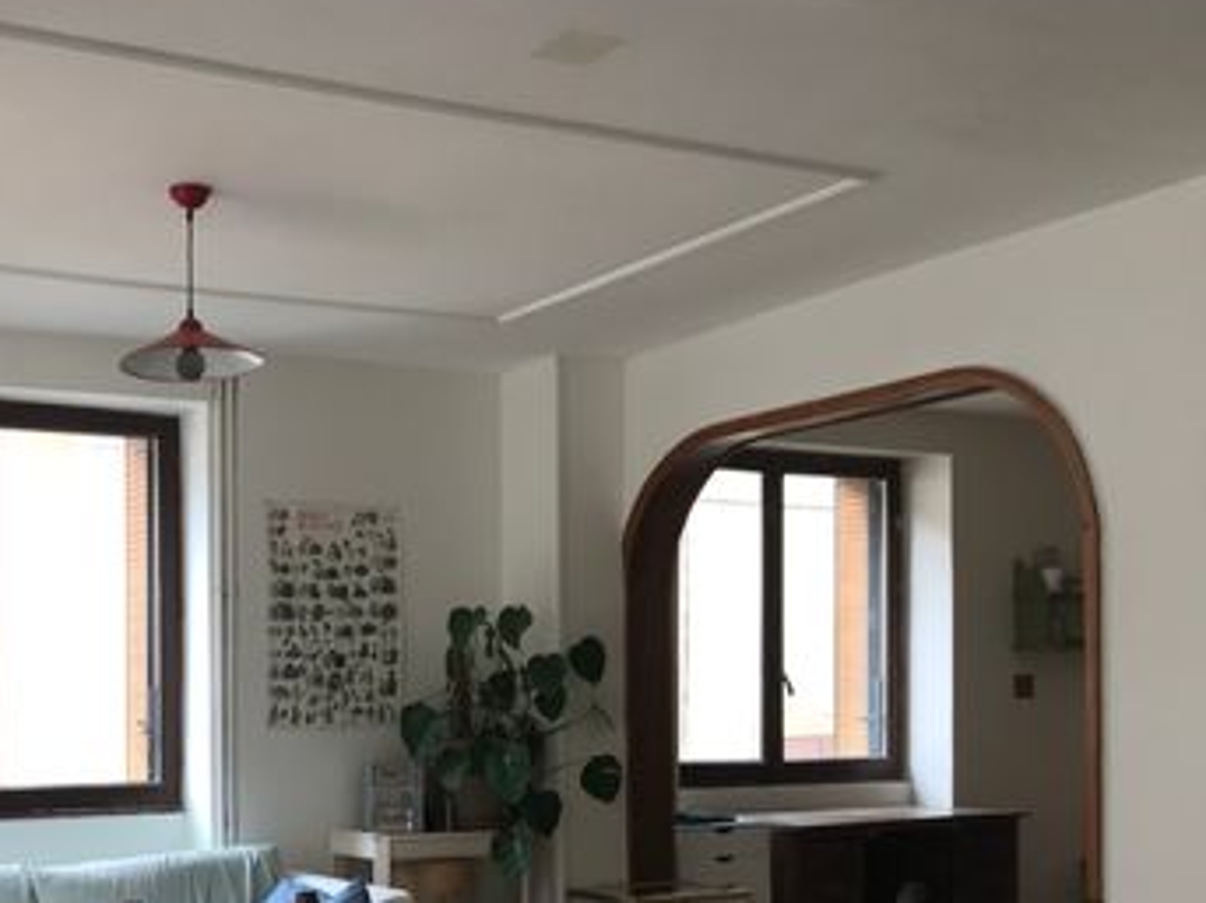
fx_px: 1707
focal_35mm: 49
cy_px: 741
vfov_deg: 28.9
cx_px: 292
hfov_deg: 37.9
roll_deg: +0.9
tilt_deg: -0.4
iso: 32
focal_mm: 3.99
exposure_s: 1/50
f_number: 1.8
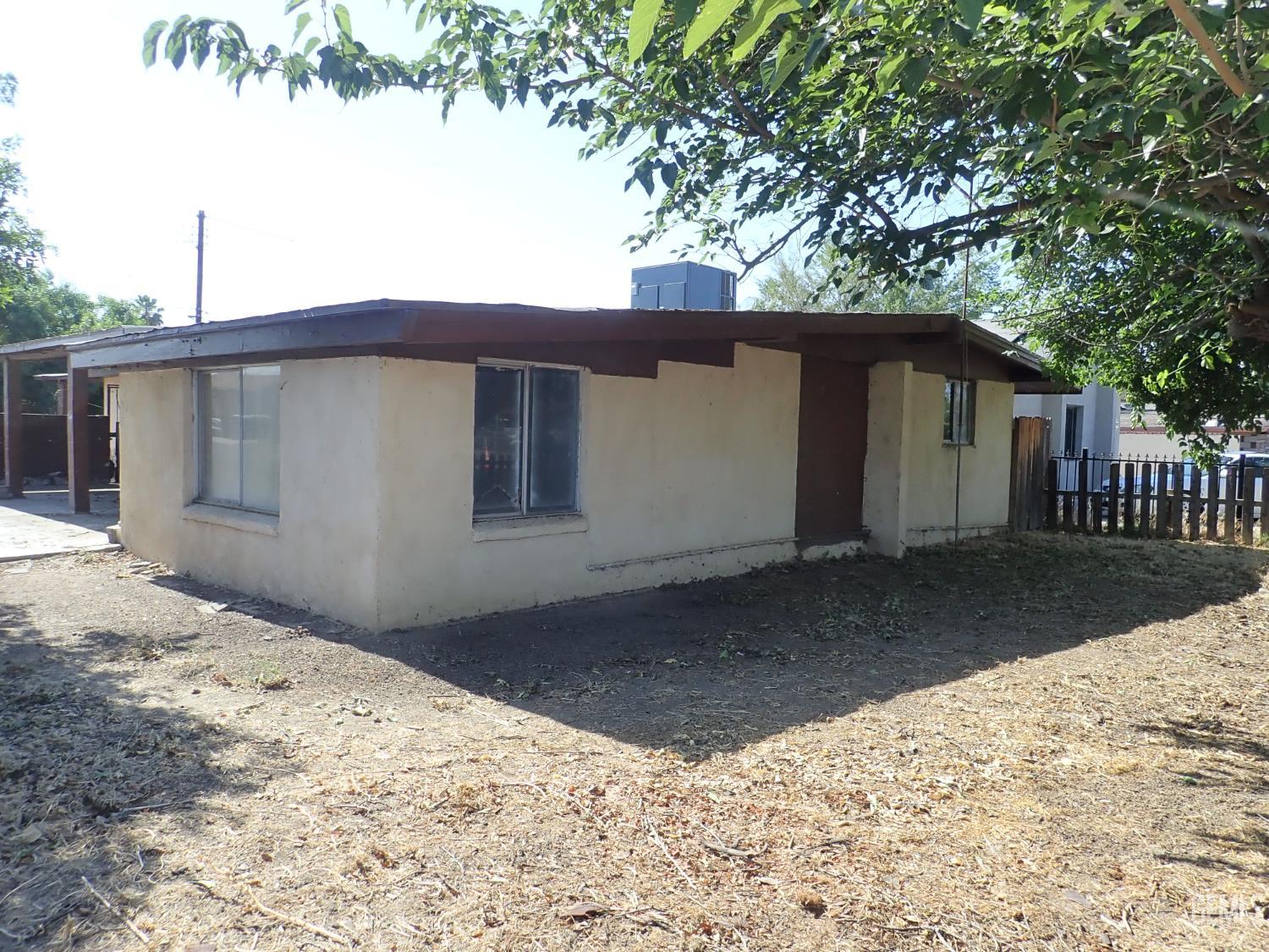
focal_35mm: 25
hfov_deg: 69.4
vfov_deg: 54.9
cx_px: 634
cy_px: 476
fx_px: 916
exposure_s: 1/500
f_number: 2.8
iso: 100
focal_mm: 4.5
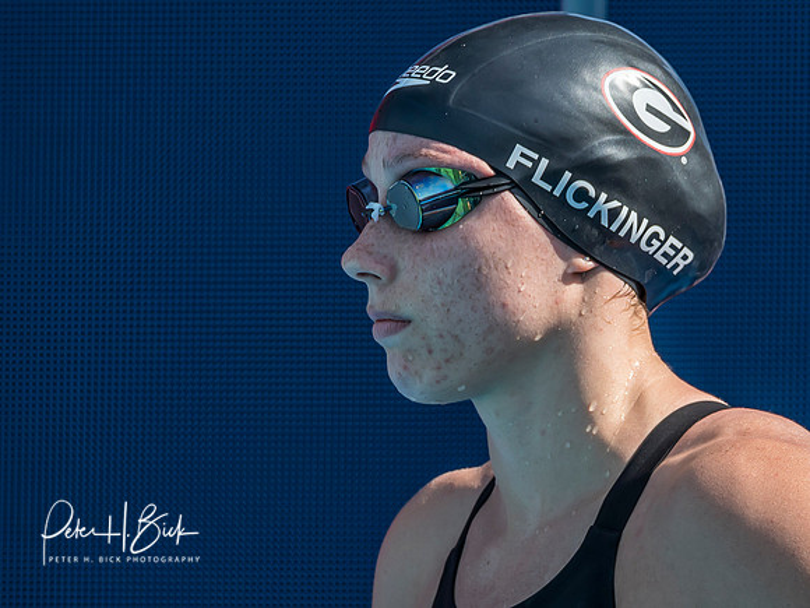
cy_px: 383
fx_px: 15909
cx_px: 568
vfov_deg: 2.2
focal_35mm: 680
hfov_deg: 2.9
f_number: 5.6
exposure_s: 1/800
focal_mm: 200
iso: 250
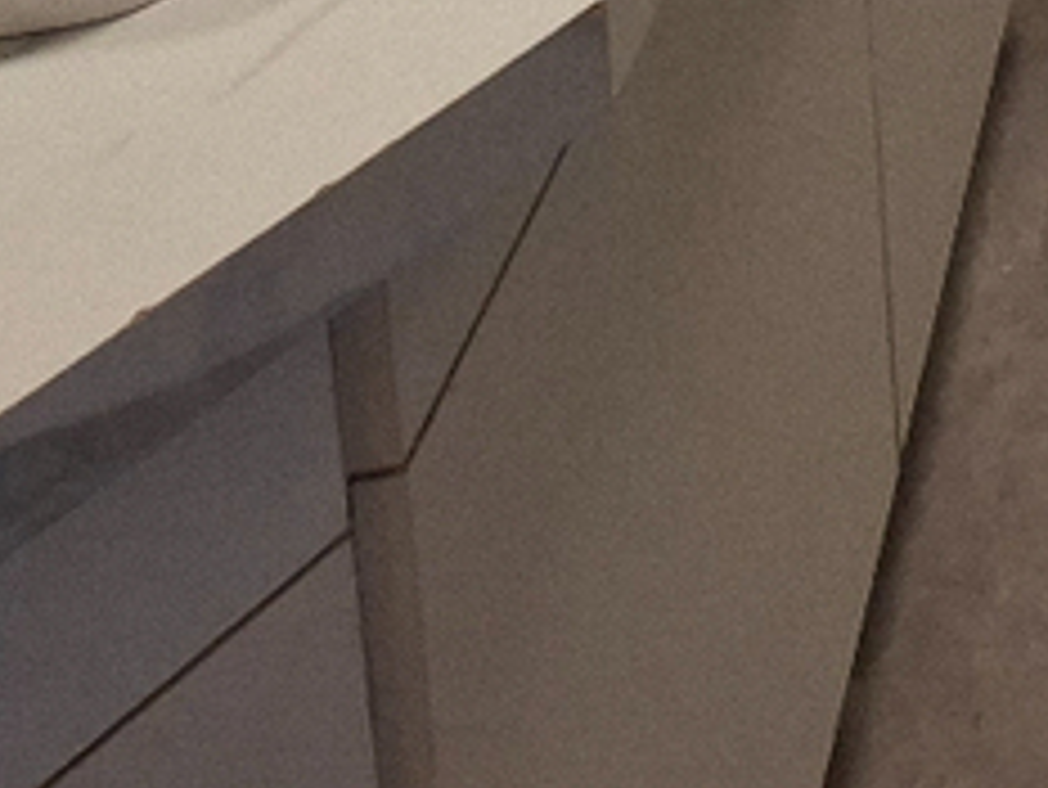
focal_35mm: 67
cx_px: 1885
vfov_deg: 13.6
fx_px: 2029
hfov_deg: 20.5
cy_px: -1229
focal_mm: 1.74
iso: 200
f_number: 2.2
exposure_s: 1/40
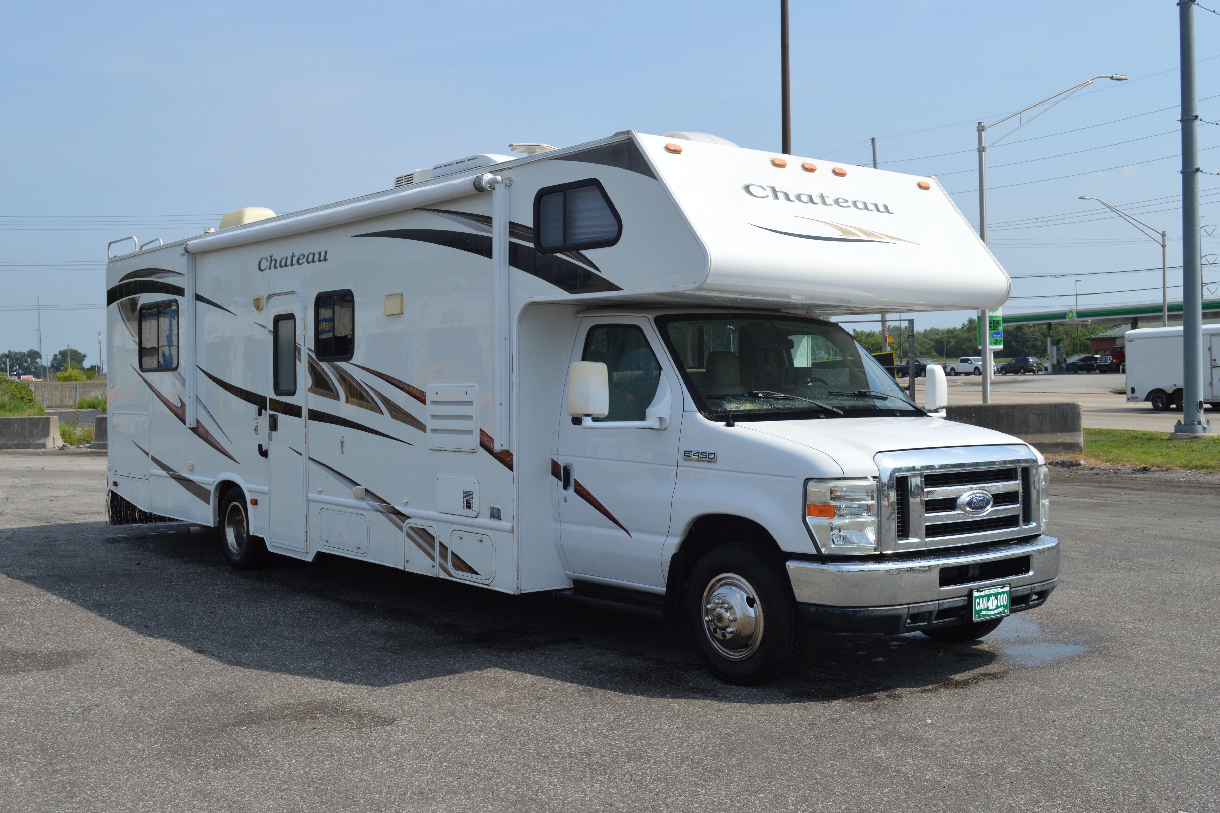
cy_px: 406
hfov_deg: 53.1
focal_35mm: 36
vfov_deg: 36.9
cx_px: 610
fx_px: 1220
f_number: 8
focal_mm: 24
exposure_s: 1/250
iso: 100
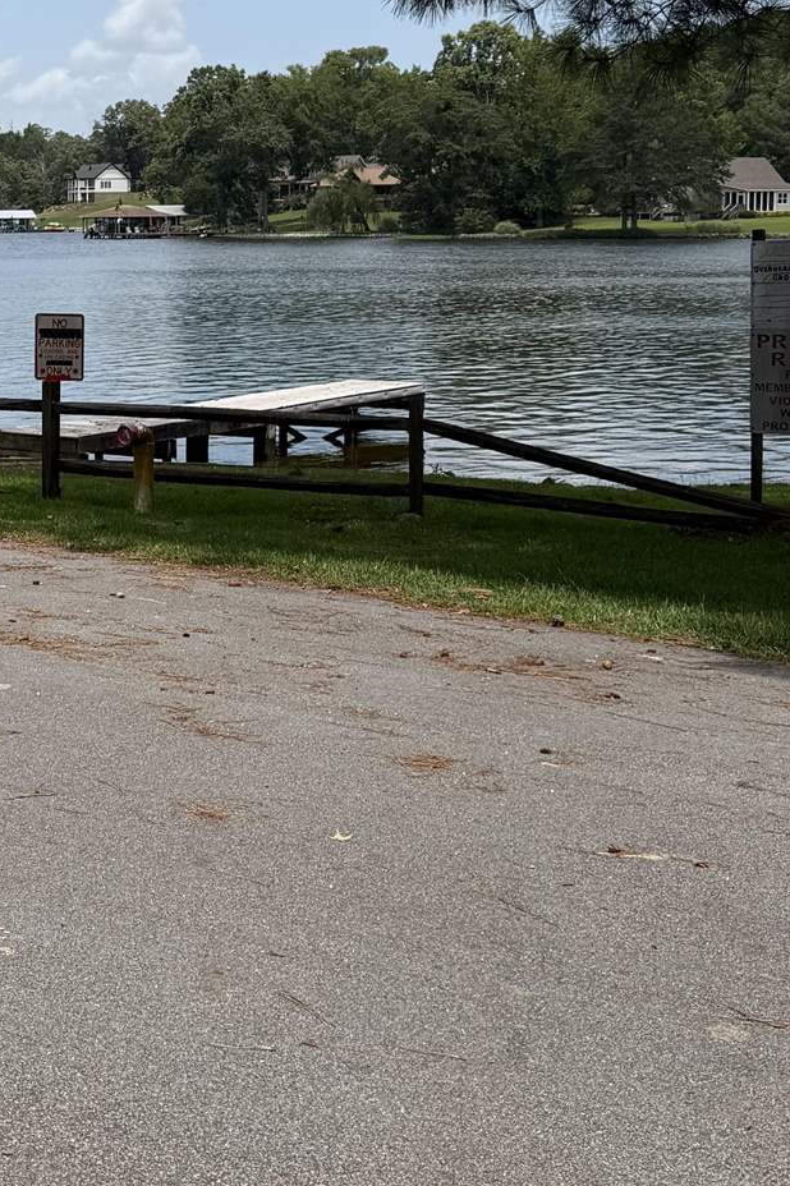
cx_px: -59
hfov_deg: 20.9
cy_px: 387
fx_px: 2042
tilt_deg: -5.8
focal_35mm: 62
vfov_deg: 32.1
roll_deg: +0.1
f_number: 1.78
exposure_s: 1/6711
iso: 80
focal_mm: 6.76
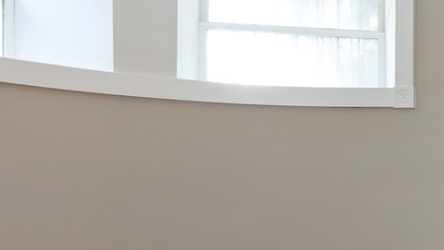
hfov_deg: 31.8
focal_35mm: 56
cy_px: 190
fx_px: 659
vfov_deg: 21.3
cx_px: 518
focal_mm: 16
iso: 125
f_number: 8
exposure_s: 1
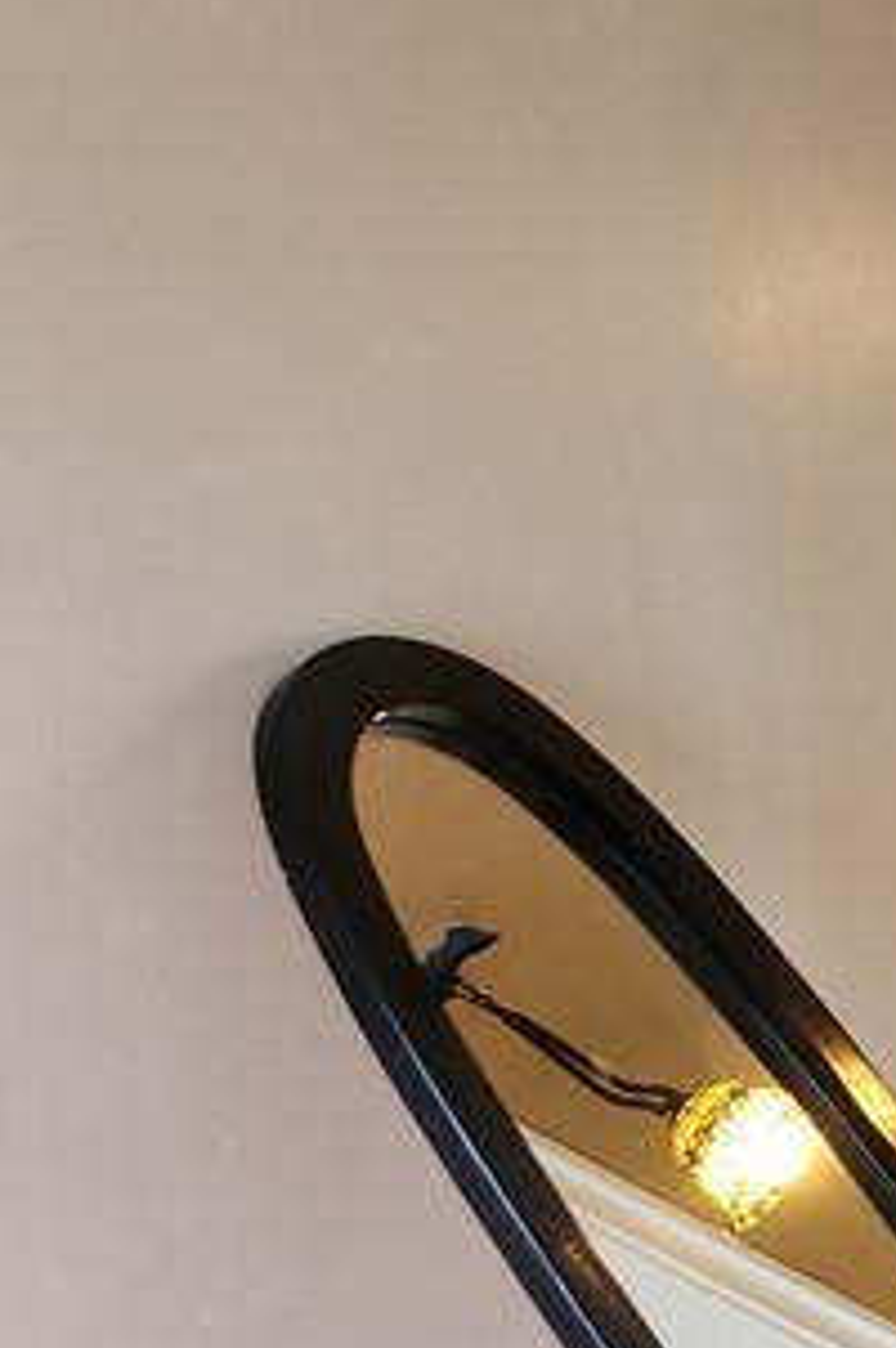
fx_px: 3180
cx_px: 2182
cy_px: 1039
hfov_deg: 12.4
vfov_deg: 23.6
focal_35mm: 85
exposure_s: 1/120
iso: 250
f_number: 1.8
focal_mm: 5
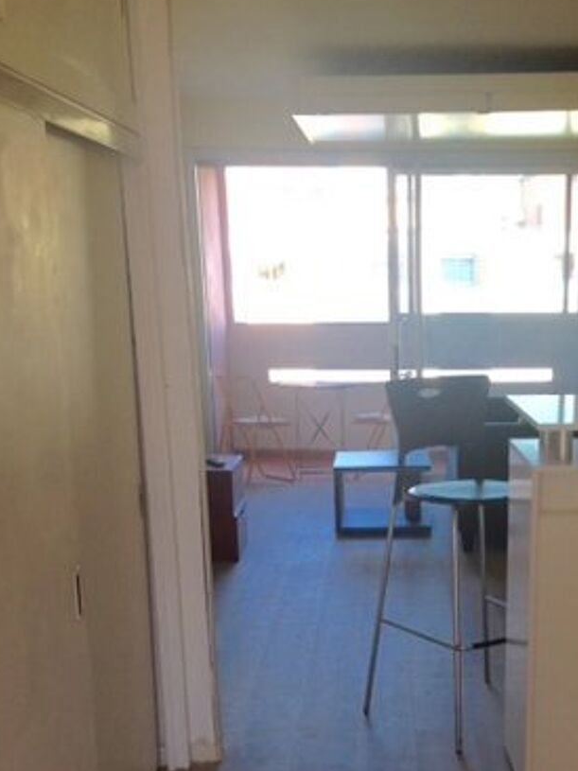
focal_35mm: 54
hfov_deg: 26.6
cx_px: 453
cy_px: 586
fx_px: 1203
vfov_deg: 34.7
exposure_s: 1/60
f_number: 2.4
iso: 64
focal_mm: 4.12
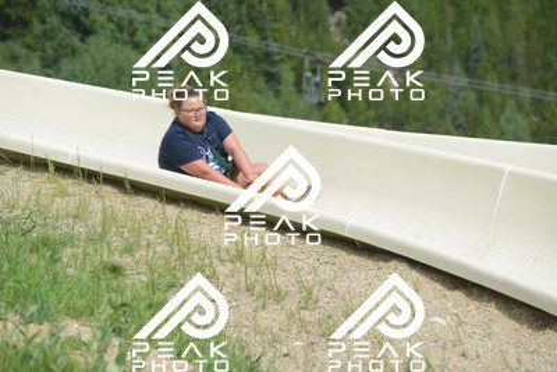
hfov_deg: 10.5
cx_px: 278
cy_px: 186
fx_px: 3018
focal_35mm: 195
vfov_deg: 7.0
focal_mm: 195
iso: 220
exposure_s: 1/640
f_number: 6.3
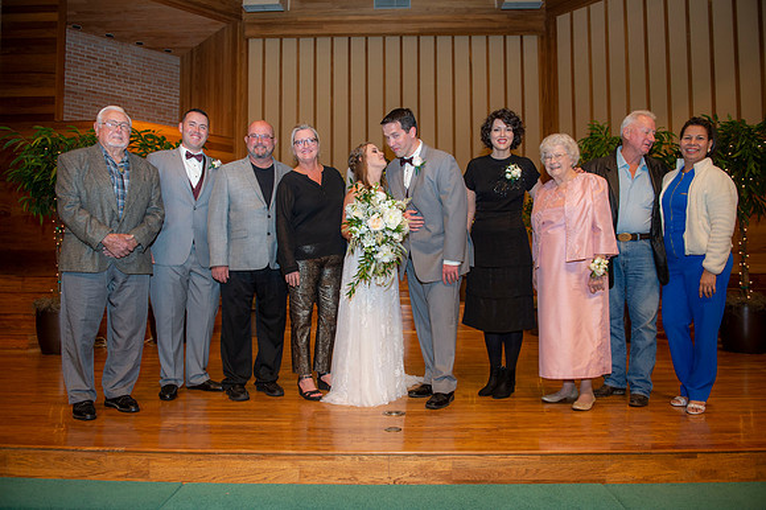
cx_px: 383
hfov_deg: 69.4
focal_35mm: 26
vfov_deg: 49.5
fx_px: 553
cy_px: 255
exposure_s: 1/200
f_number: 3.5
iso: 800
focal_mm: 26
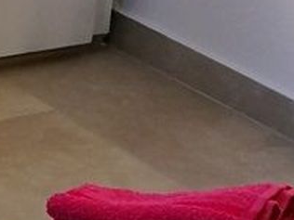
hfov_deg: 7.1
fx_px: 2268
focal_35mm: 267
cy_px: 37
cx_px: -324
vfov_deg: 5.6
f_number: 2.2
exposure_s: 1/30
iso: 160
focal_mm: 3.95
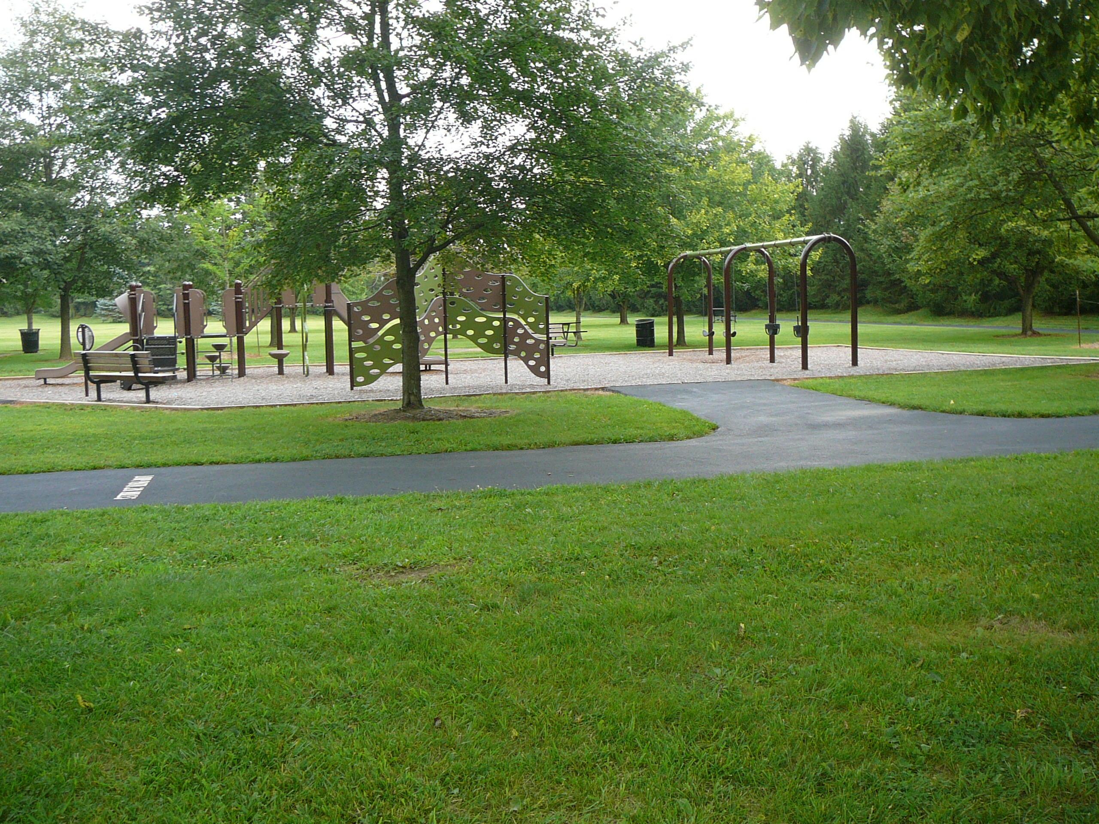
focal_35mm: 35
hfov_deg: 52.6
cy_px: 412
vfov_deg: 40.7
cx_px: 550
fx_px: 1111
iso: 80
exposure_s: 1/100
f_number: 2.8
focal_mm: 5.2
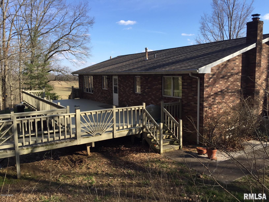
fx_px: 225
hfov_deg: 61.7
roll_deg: +0.7
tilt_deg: -7.5
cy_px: 101
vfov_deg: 48.2
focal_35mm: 29
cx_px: 134
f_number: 2.2
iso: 32
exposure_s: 1/1099
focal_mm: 4.15
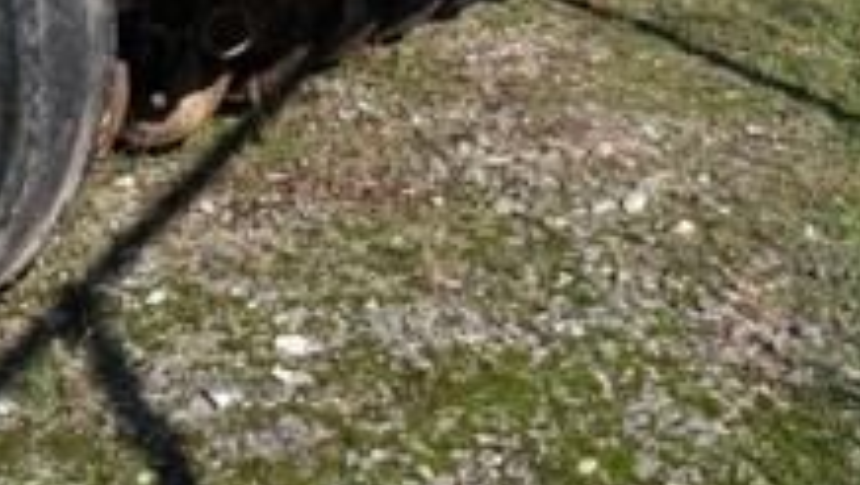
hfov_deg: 22.4
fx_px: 2168
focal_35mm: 95
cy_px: -91
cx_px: 339
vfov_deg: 12.5
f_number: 2.8
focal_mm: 3.85
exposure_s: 1/833
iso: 80
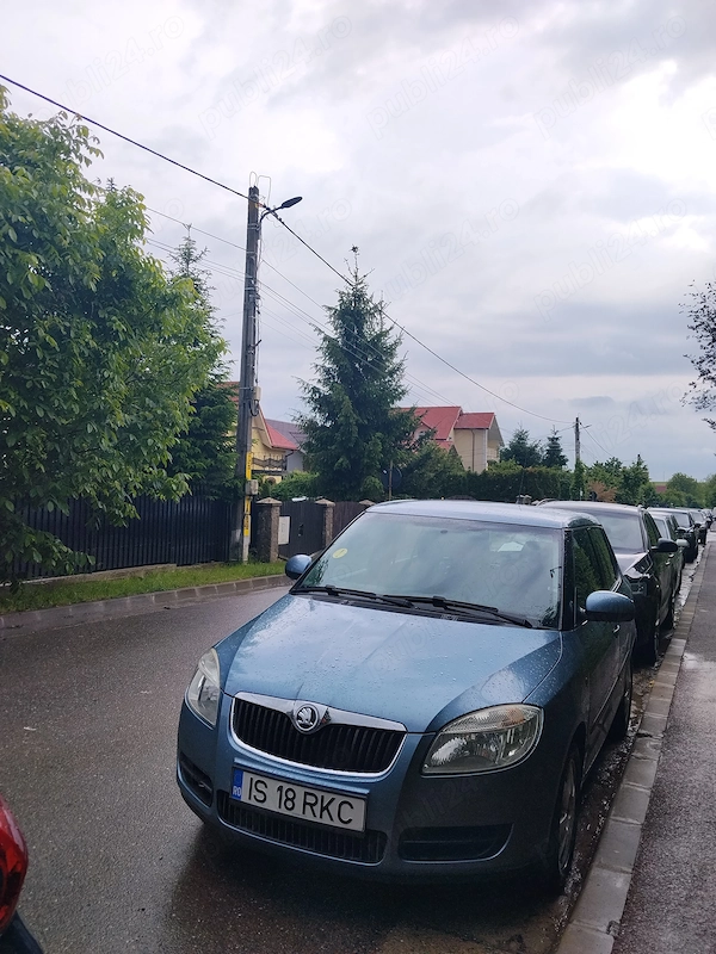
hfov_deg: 48.2
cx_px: 358
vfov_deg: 61.7
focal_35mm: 29
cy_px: 477
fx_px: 800
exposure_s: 1/787
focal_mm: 4.22
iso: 50
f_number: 1.8
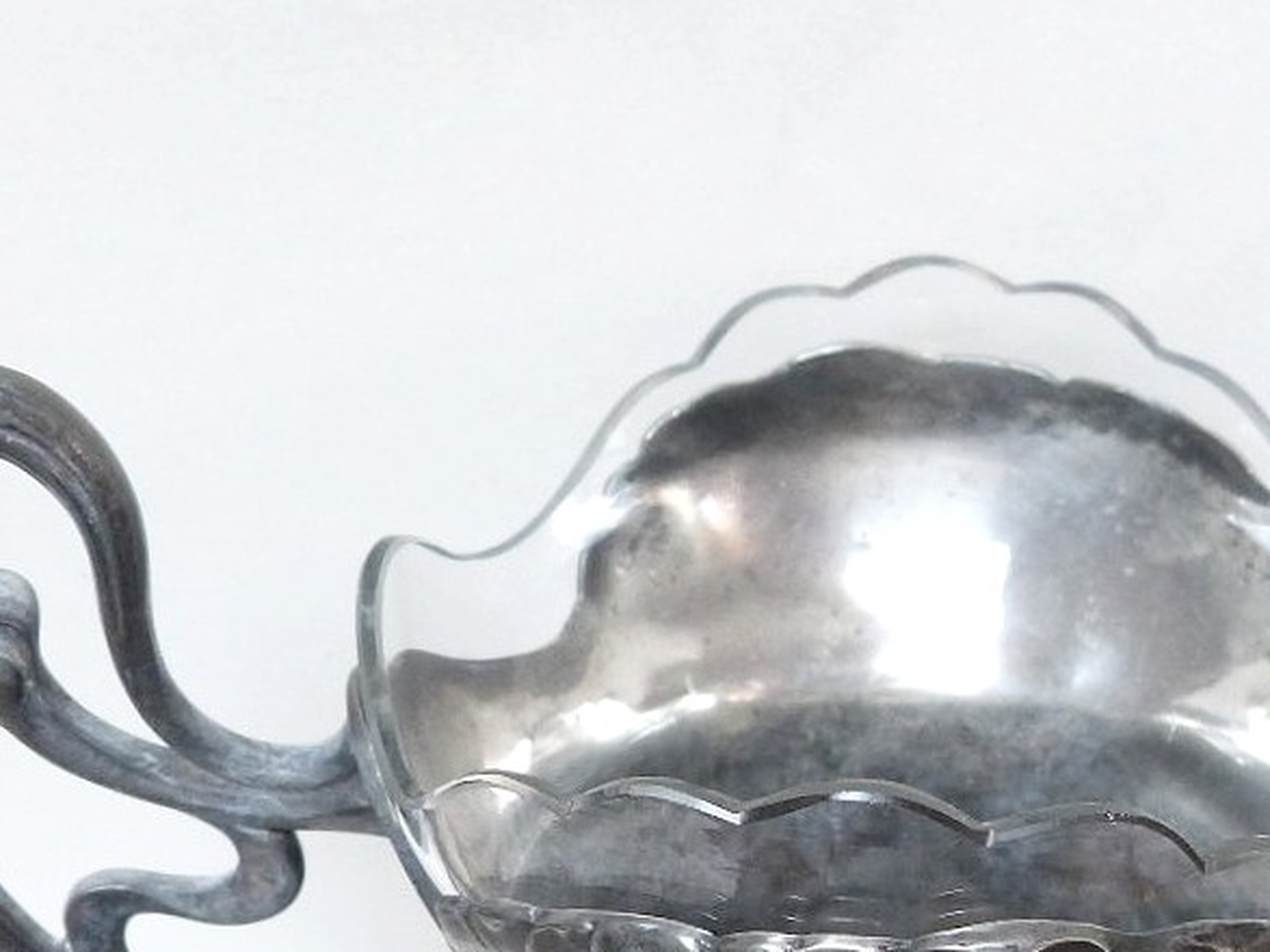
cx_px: 958
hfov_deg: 27.0
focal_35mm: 71
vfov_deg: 20.2
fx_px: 2604
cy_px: 883
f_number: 3.1
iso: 320
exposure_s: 1/60
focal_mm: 6.3
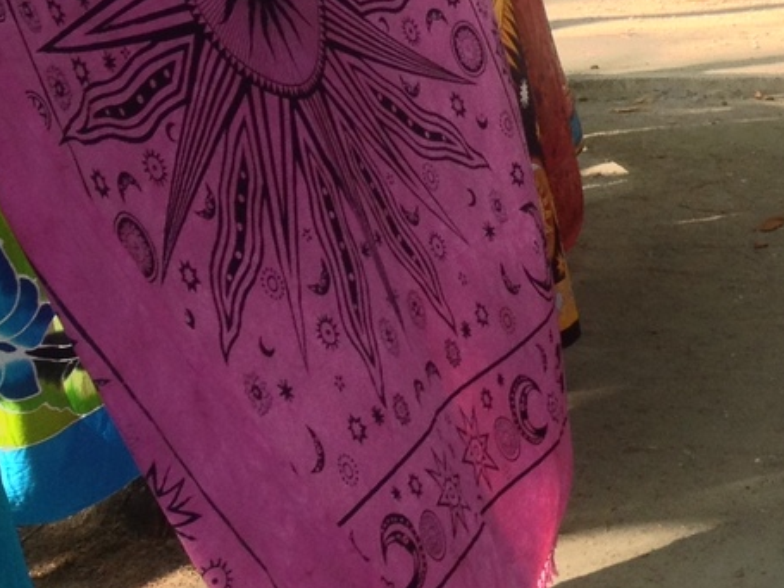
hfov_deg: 14.6
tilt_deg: -3.3
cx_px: 1279
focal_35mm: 123
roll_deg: +0.1
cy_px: -286
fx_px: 2785
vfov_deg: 11.6
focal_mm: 4.28
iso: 50
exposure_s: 1/226
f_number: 2.4
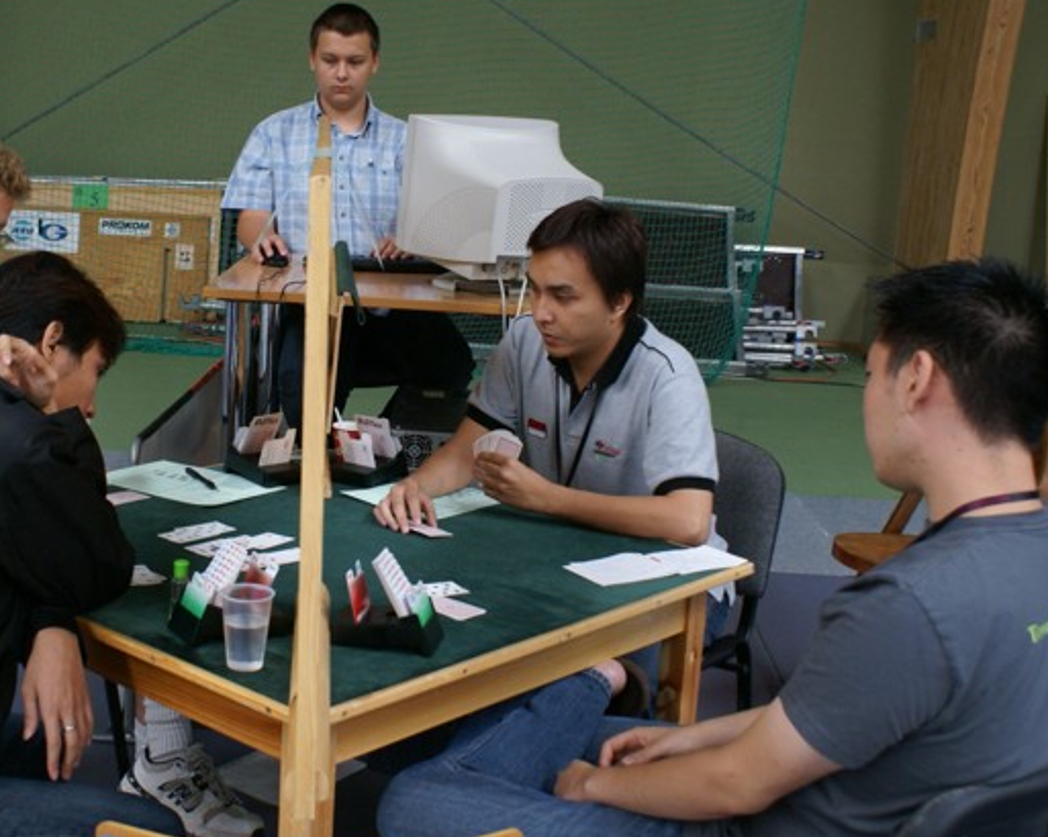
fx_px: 1550
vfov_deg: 30.2
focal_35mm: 50
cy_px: 390
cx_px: 366
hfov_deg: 37.0
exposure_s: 1/30
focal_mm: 26
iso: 400
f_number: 5.6
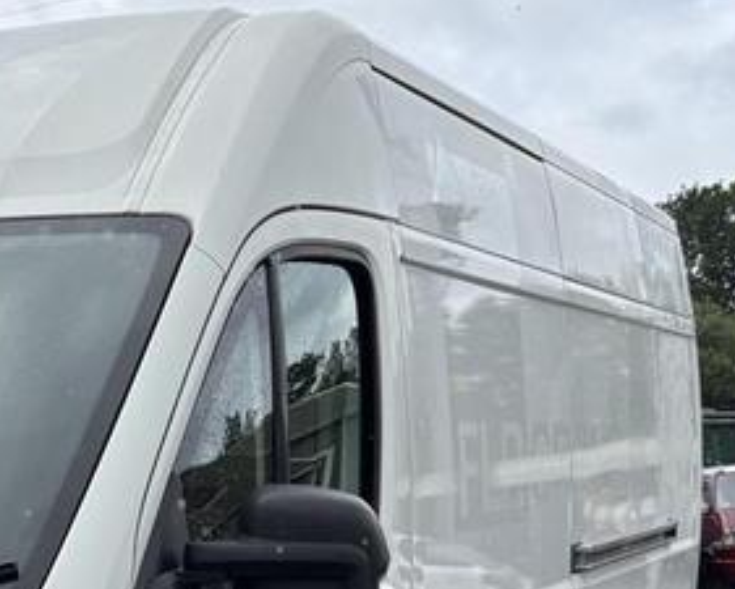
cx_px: -233
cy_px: 775
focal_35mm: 81
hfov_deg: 21.2
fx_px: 1763
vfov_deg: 17.7
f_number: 1.6
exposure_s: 1/3448
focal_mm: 5.96
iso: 50
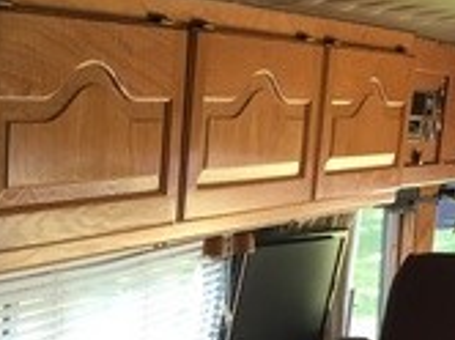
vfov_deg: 12.6
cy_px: 499
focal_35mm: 112
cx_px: 25
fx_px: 1470
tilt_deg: -17.2
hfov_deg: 17.3
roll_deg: -0.9
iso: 32
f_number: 2.2
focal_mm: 4.15
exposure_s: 1/40
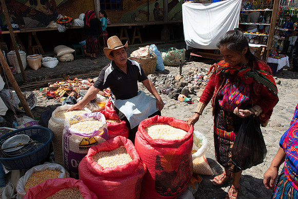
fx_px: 199
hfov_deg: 73.7
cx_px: 149
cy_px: 100
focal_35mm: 24
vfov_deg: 53.2
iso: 200
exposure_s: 1/160
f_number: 13
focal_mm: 24
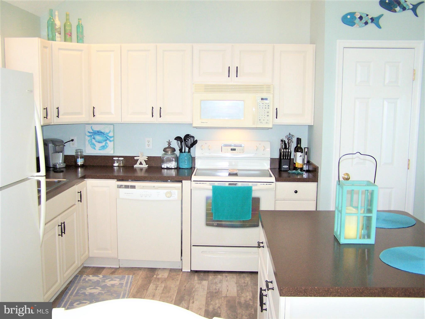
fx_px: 467
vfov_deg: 37.7
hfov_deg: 49.0
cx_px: 212
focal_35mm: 38
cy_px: 160
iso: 140
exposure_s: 1/60
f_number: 2.8
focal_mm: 6.3
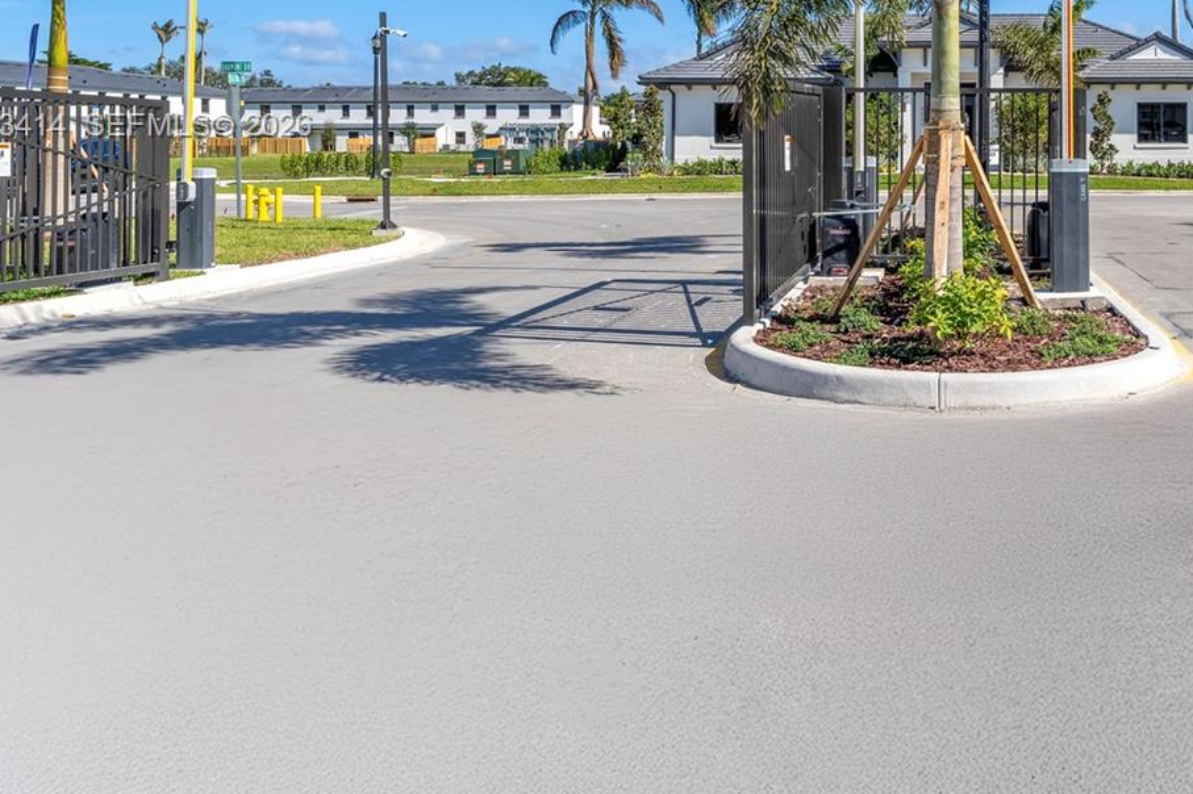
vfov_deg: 40.2
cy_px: 128
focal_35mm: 31
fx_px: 1023
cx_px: 955
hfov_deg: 56.1
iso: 100
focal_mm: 17.5
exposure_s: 1/2000
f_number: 6.3
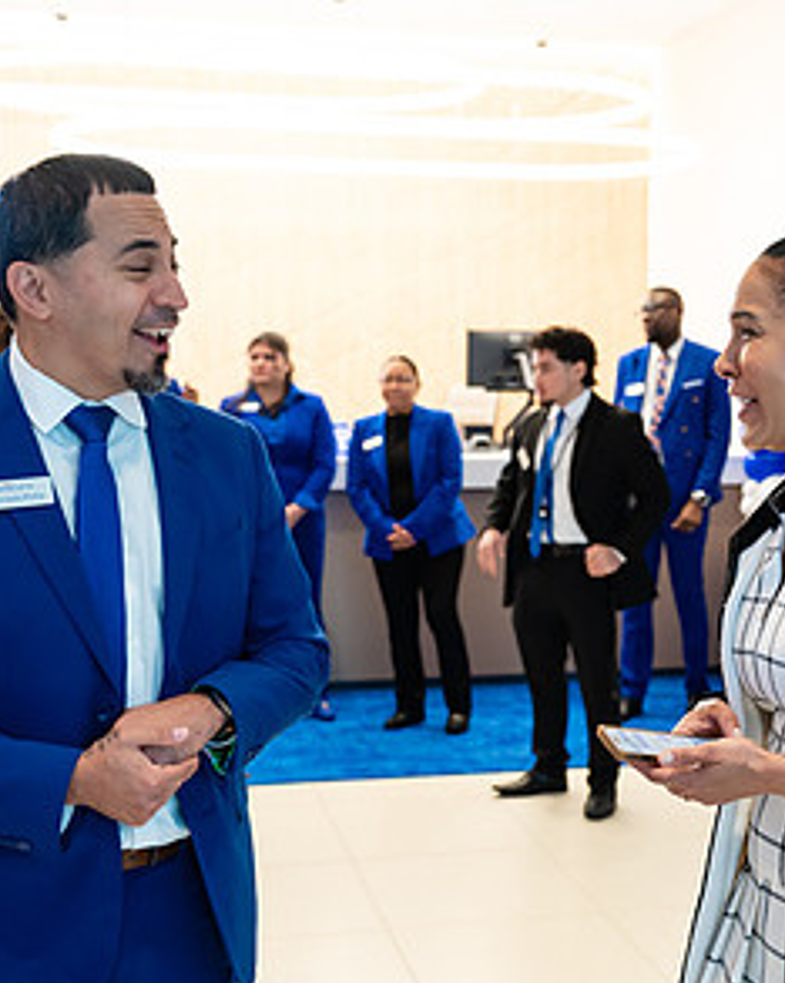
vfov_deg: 34.2
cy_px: 533
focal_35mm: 55
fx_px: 1599
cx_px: 480
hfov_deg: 27.5
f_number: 3.2
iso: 1250
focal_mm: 29.5
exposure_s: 1/200
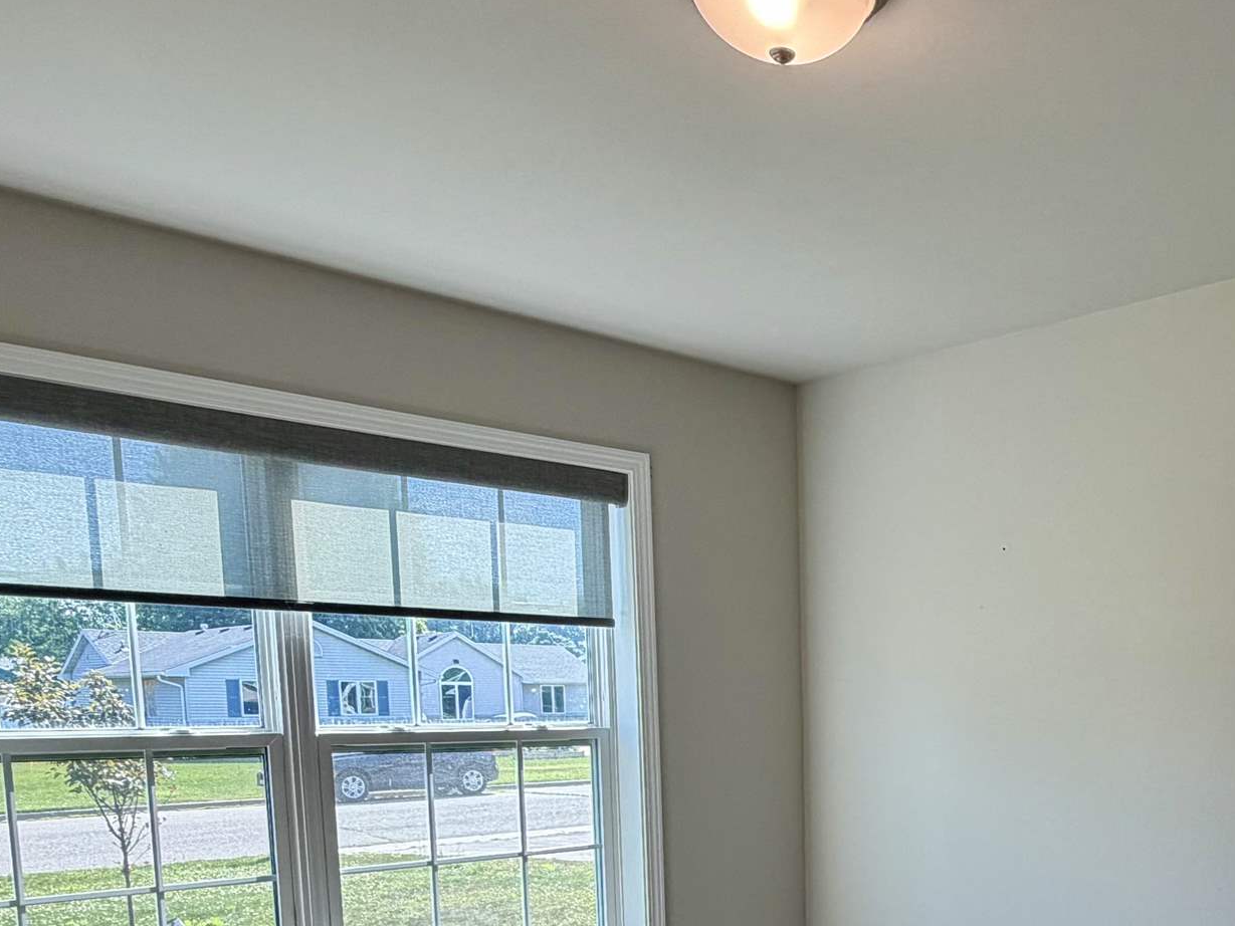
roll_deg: +0.2
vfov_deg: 37.6
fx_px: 1249
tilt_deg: -7.9
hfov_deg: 49.2
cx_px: 1006
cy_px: 862
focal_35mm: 35
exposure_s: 1/120
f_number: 2.2
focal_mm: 2.22
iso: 50
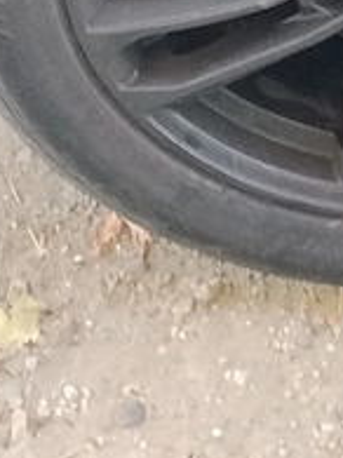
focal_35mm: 119
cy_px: -465
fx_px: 1574
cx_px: 406
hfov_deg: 12.2
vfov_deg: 13.9
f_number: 1.8
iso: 200
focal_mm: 4.22
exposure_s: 1/50
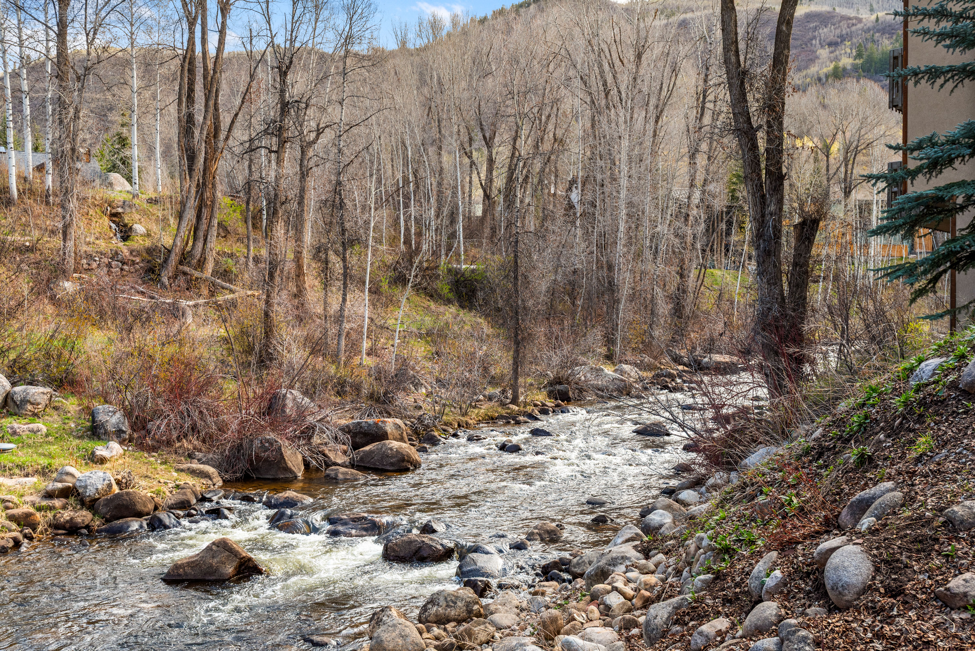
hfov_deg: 54.4
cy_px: 326
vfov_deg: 37.9
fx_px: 948
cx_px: 488
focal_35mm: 35
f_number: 7.1
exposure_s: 1/160
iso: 400
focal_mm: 35
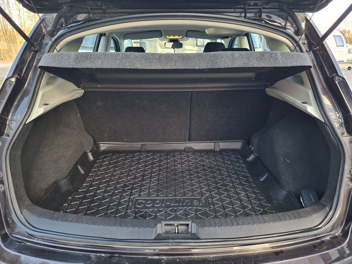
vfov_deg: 58.9
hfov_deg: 73.9
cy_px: 132
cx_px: 176
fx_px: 234
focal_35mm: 23
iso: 160
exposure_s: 1/100
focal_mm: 5.54
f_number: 1.8
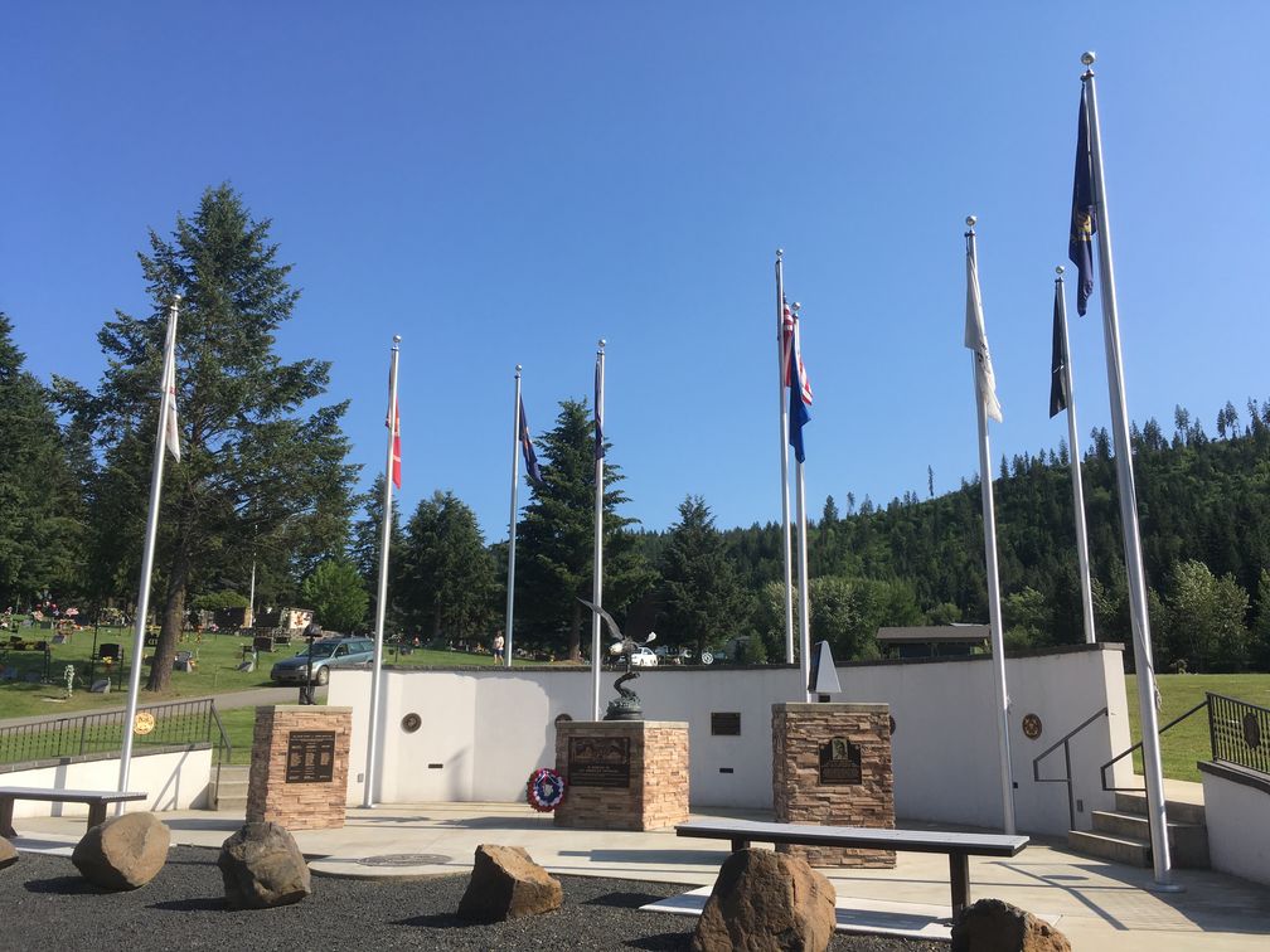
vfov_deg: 48.2
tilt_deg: +12.7
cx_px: 635
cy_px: 476
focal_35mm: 29
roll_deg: -0.7
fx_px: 1064
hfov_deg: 61.7
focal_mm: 4.15
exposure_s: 1/1374
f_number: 2.2
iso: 25
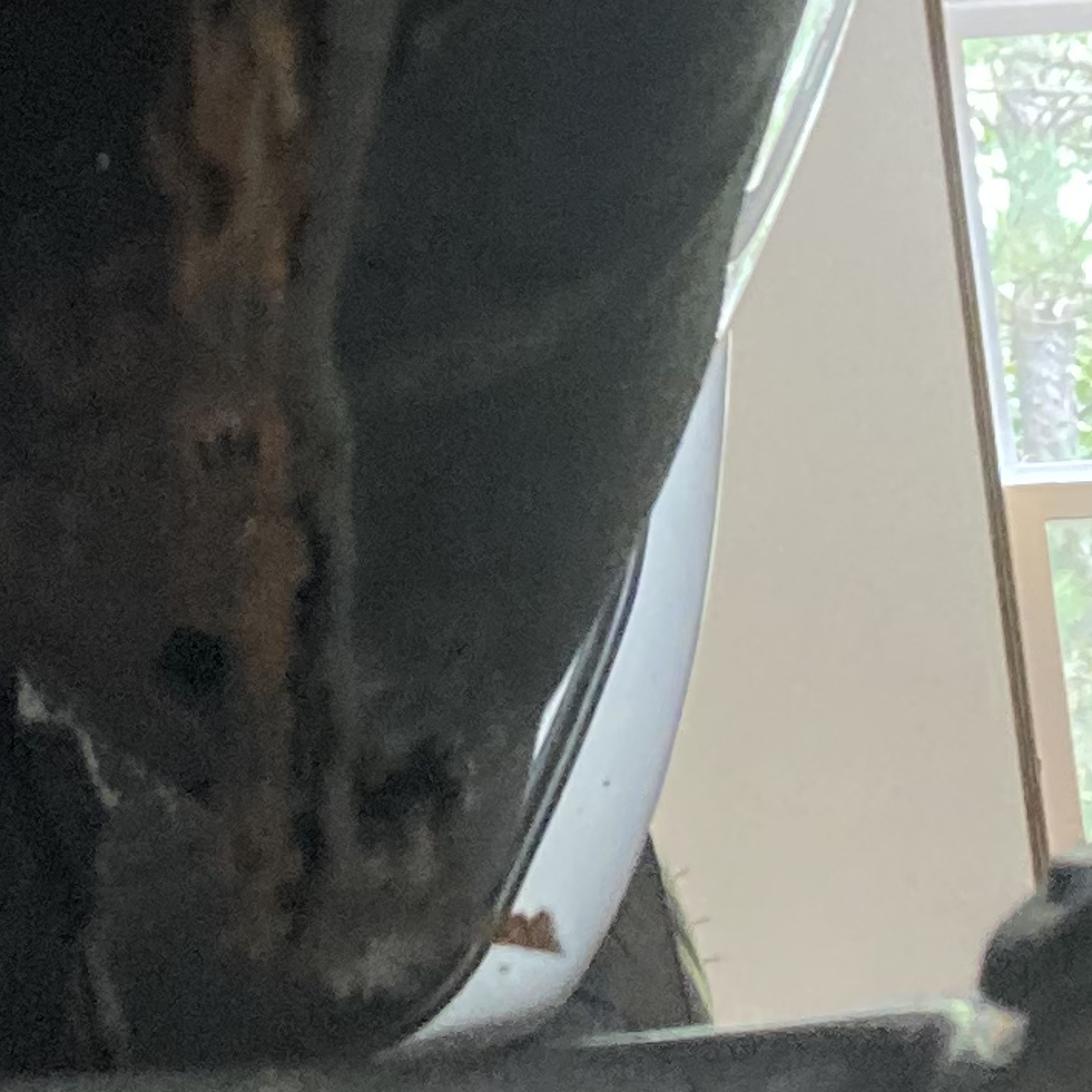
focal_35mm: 141
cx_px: 364
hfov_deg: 12.4
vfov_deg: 11.9
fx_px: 5032
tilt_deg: +24.0
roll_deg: +2.5
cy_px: -461
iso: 320
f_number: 1.8
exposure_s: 1/40
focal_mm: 3.99
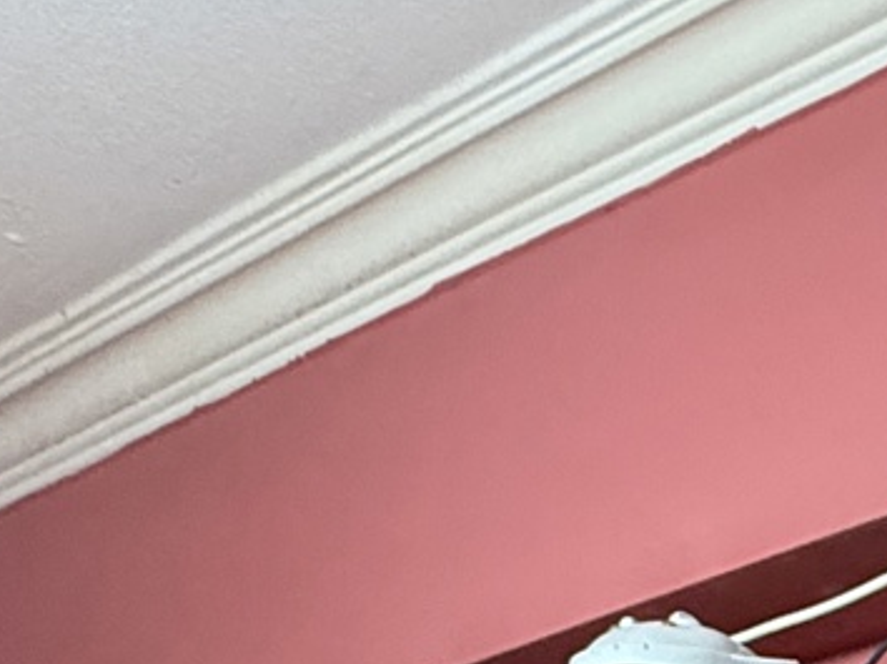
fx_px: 1946
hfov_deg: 22.8
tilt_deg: -0.5
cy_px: 1679
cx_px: 1165
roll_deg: -1.5
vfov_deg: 13.2
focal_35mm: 76
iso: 320
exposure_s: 1/50
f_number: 2.2
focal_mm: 2.22
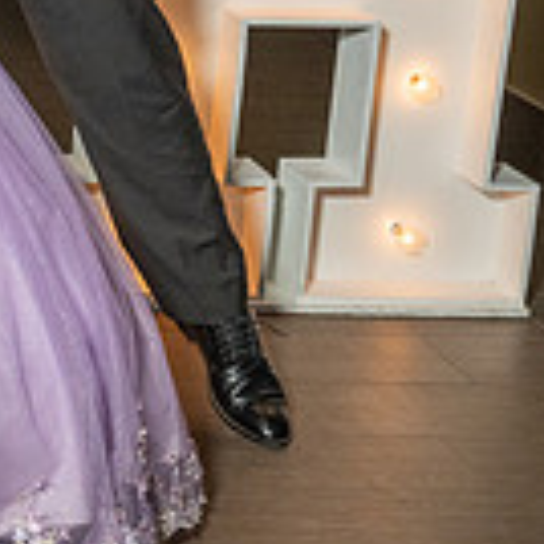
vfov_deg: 15.3
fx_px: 1974
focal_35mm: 111
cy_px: -61
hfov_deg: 13.1
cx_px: -625
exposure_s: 1/125
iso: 640
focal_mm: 24
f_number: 5.6
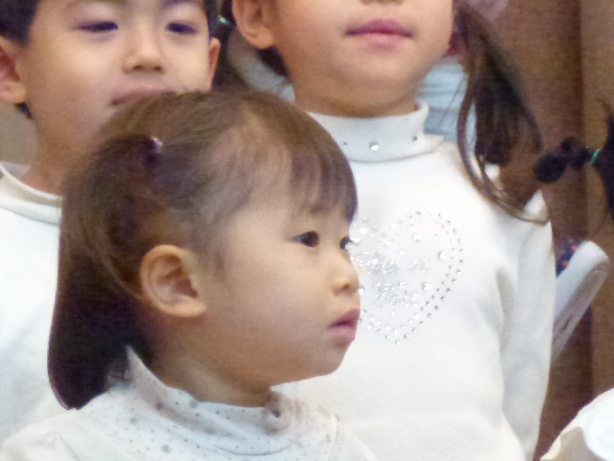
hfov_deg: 2.5
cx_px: 475
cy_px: 153
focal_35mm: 792
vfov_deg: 1.9
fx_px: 14049
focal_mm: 68.8
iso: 1600
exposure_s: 1/125
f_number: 5.9
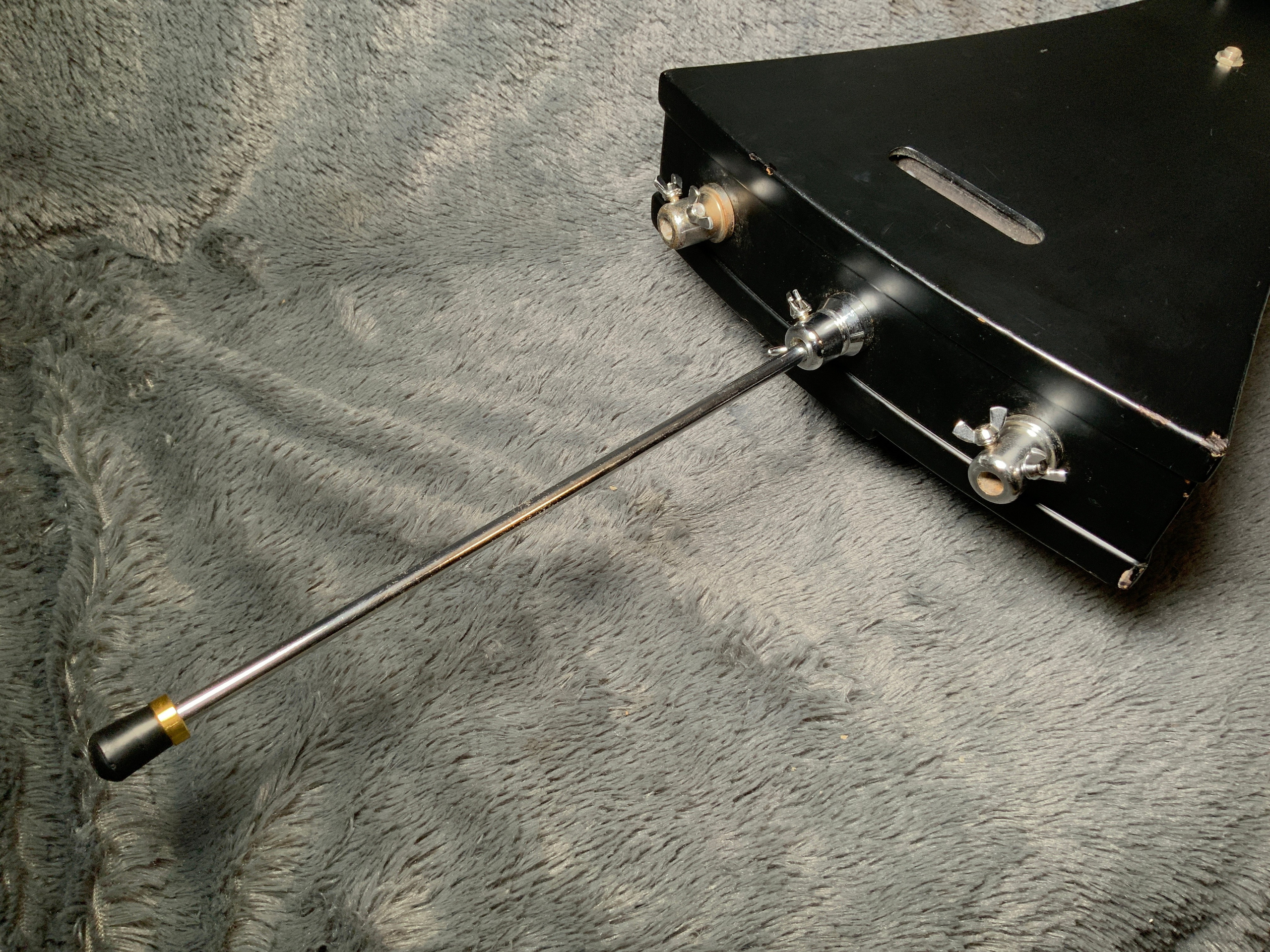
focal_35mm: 29
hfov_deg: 61.7
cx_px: 635
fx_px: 1064
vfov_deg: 48.2
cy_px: 476
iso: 50
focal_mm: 3
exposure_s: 1/104
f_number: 1.8
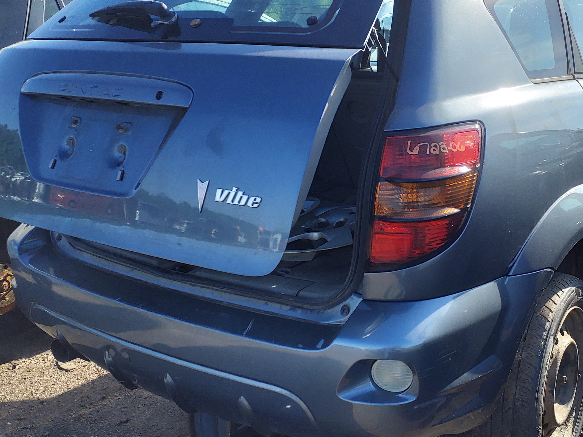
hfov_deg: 44.2
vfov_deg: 34.3
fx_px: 707
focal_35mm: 42
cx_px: 388
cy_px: 195
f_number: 1.9
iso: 40
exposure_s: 1/286
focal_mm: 3.58
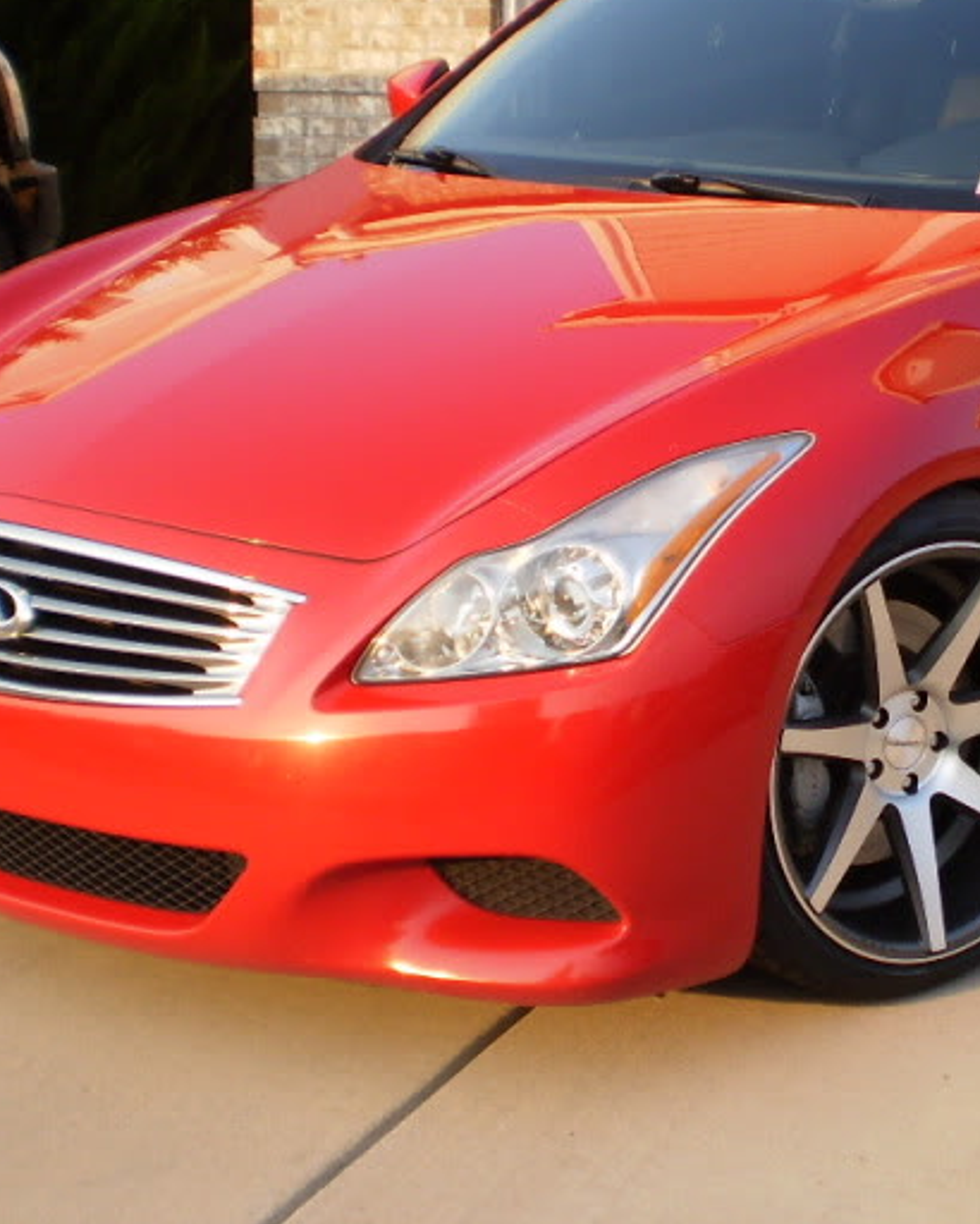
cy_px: 538
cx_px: 880
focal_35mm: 82
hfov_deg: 18.4
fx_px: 2971
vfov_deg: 23.3
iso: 64
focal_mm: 7.4
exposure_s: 1/200
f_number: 3.5
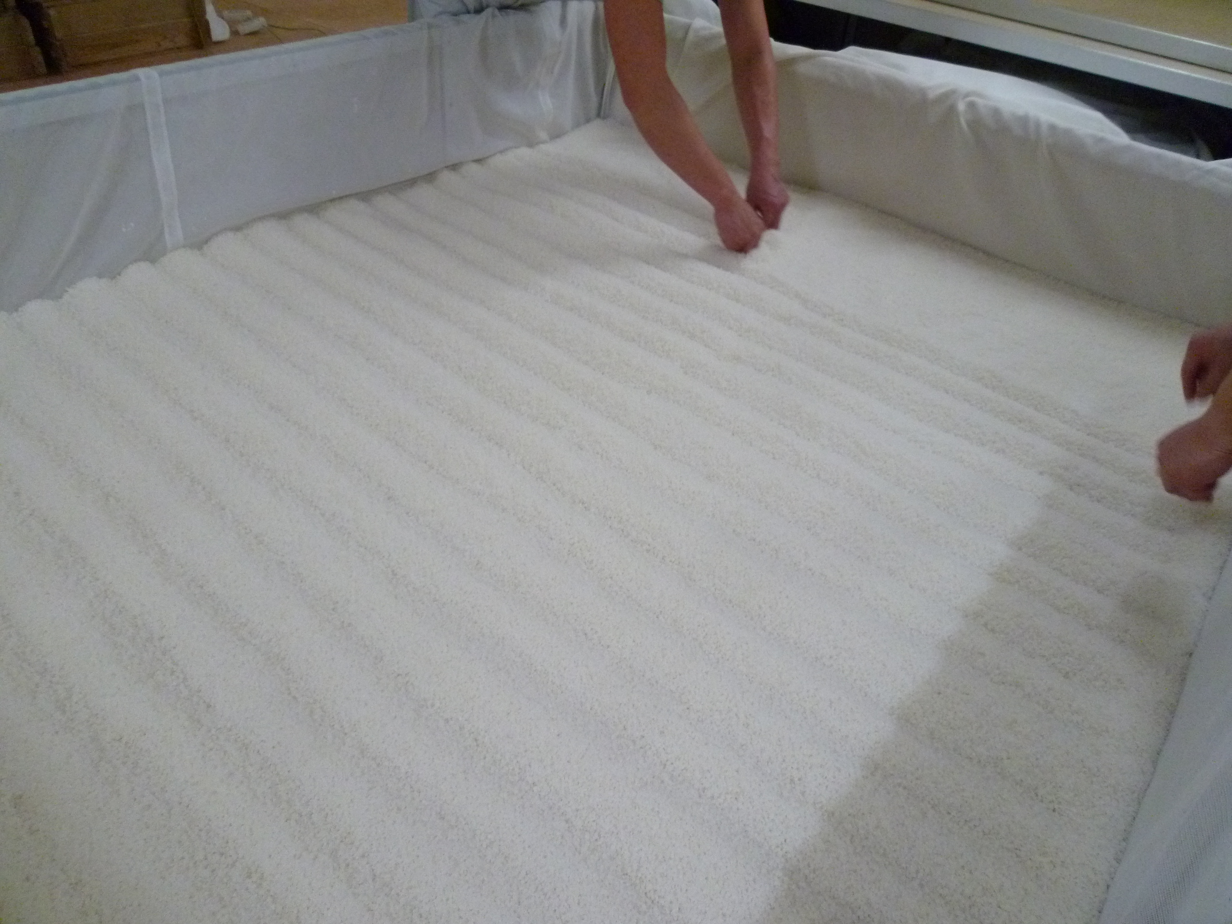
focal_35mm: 24
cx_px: 616
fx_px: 854
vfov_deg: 56.8
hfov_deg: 71.6
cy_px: 462
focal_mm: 4.3
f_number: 2.2
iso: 400
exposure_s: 1/40
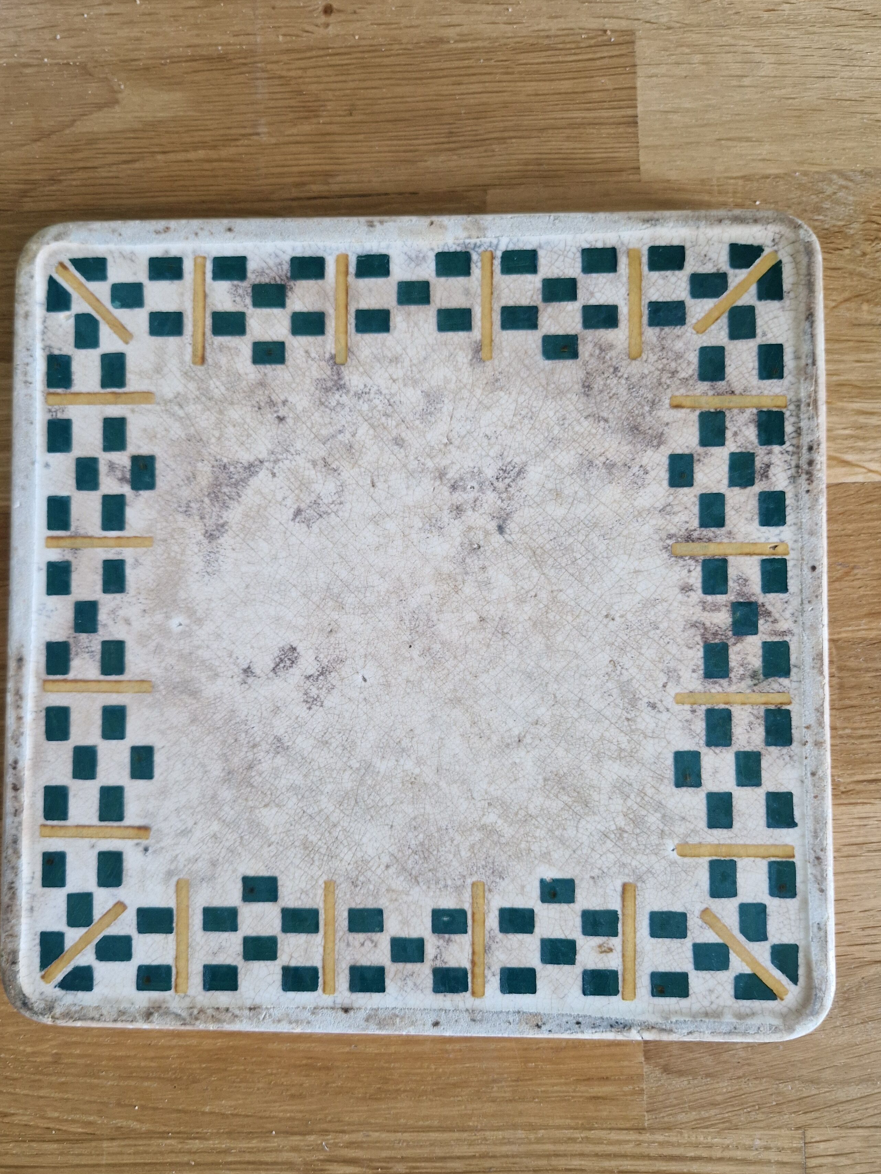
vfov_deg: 65.2
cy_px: 643
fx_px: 916
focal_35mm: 27
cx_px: 417
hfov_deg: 51.3
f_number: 1.8
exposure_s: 1/100
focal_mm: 5.4
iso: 400
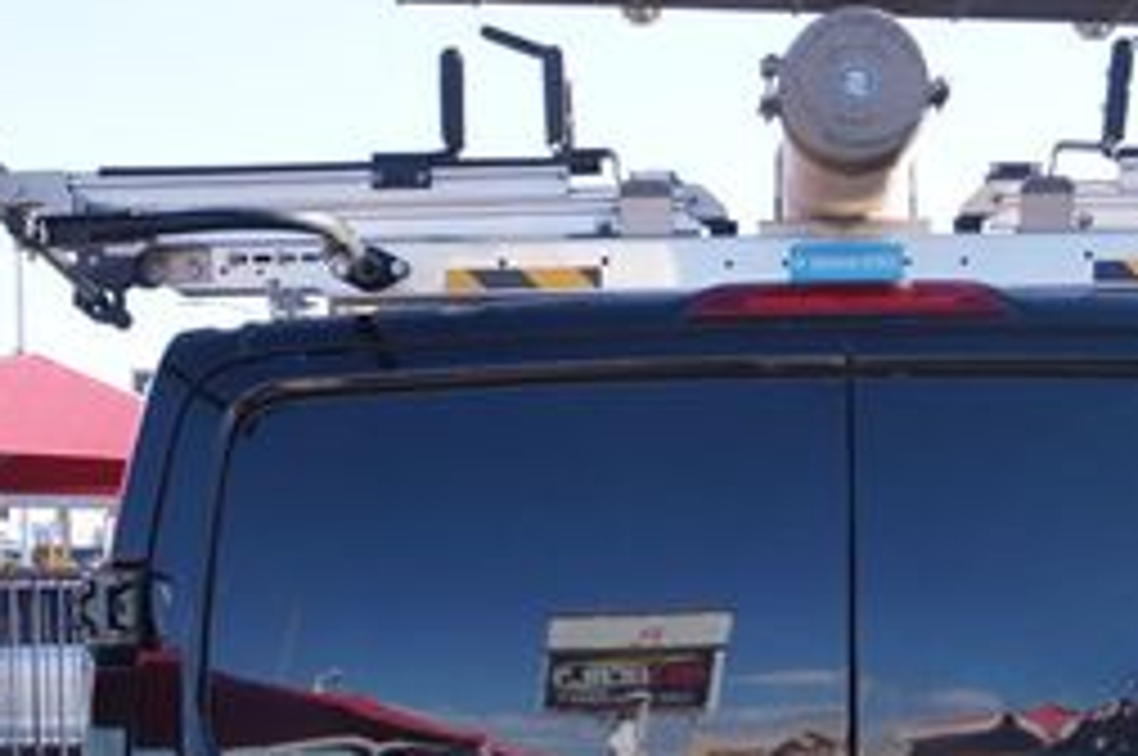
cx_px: 738
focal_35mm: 76
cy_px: 940
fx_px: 2399
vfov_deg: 17.0
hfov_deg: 26.6
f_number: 6.3
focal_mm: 20
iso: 100
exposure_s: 1/100
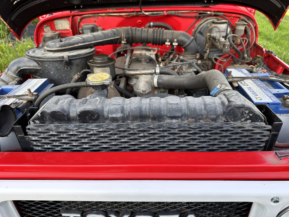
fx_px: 200
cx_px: 144
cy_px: 108
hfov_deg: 71.6
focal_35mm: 24
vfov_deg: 56.8
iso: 80
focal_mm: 6.86
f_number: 1.78
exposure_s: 1/245
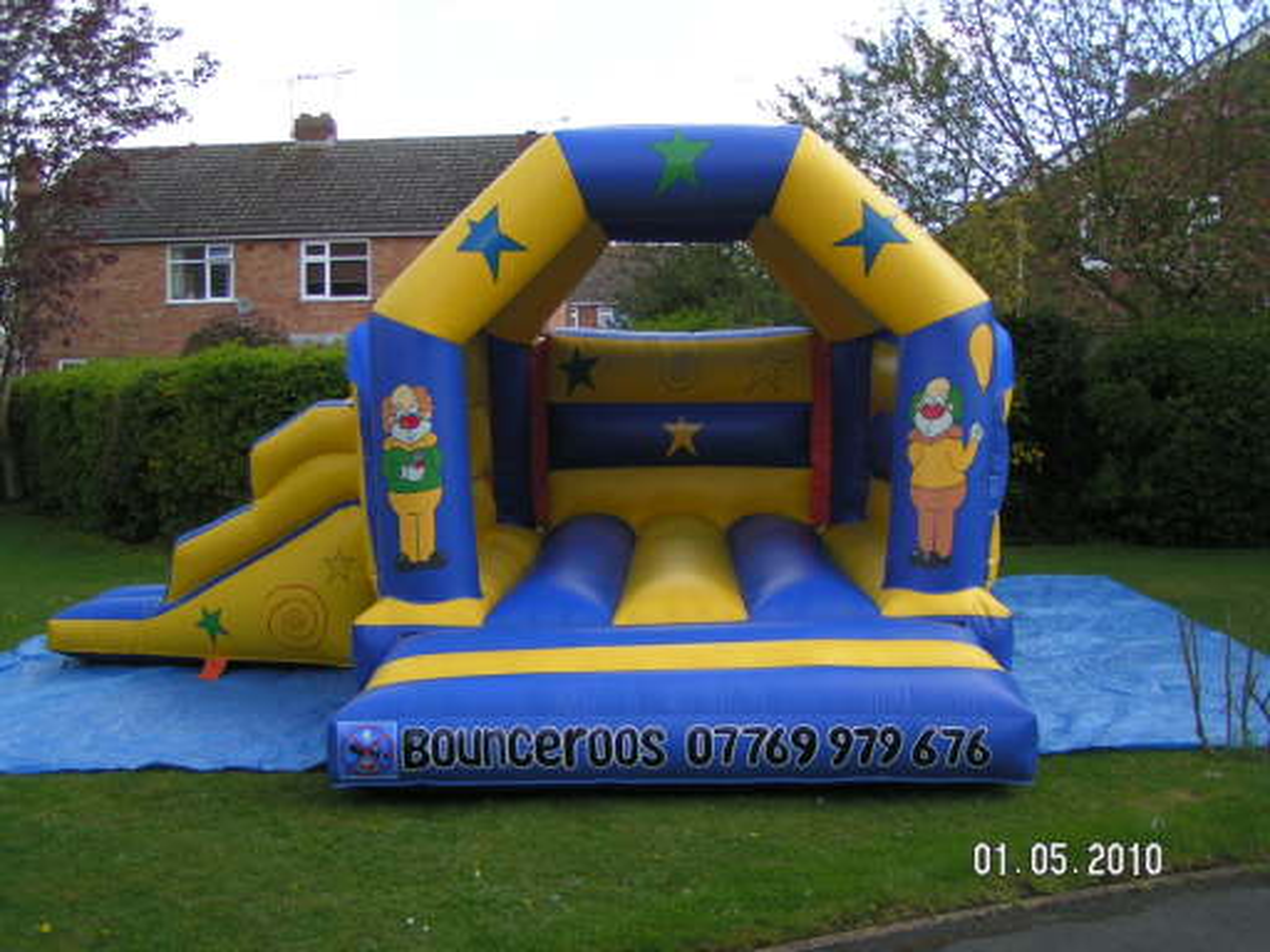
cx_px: 635
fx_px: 1394
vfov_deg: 37.7
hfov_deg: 49.0
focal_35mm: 38
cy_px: 476
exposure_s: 1/400
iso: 50
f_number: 2.8
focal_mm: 5.8
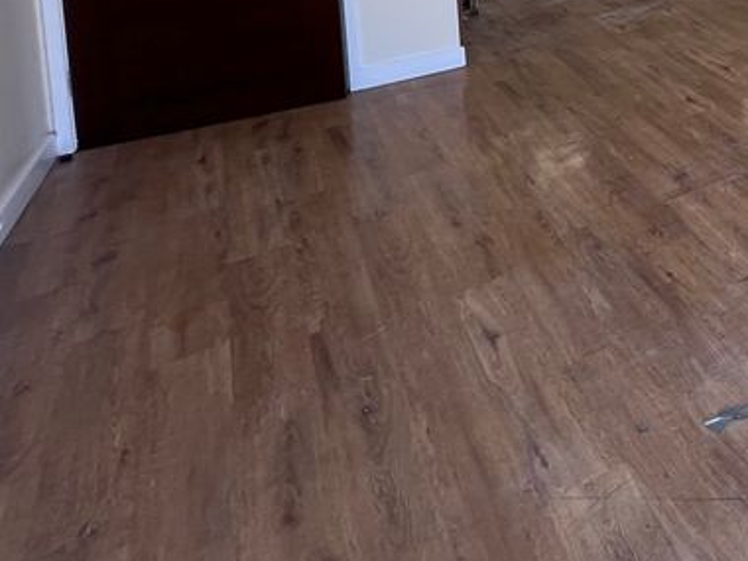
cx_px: 998
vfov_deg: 28.6
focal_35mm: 38
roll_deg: +2.2
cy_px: -218
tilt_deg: +0.2
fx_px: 821
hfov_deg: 33.6
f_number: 1.8
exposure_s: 1/100
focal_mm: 1.57
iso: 40
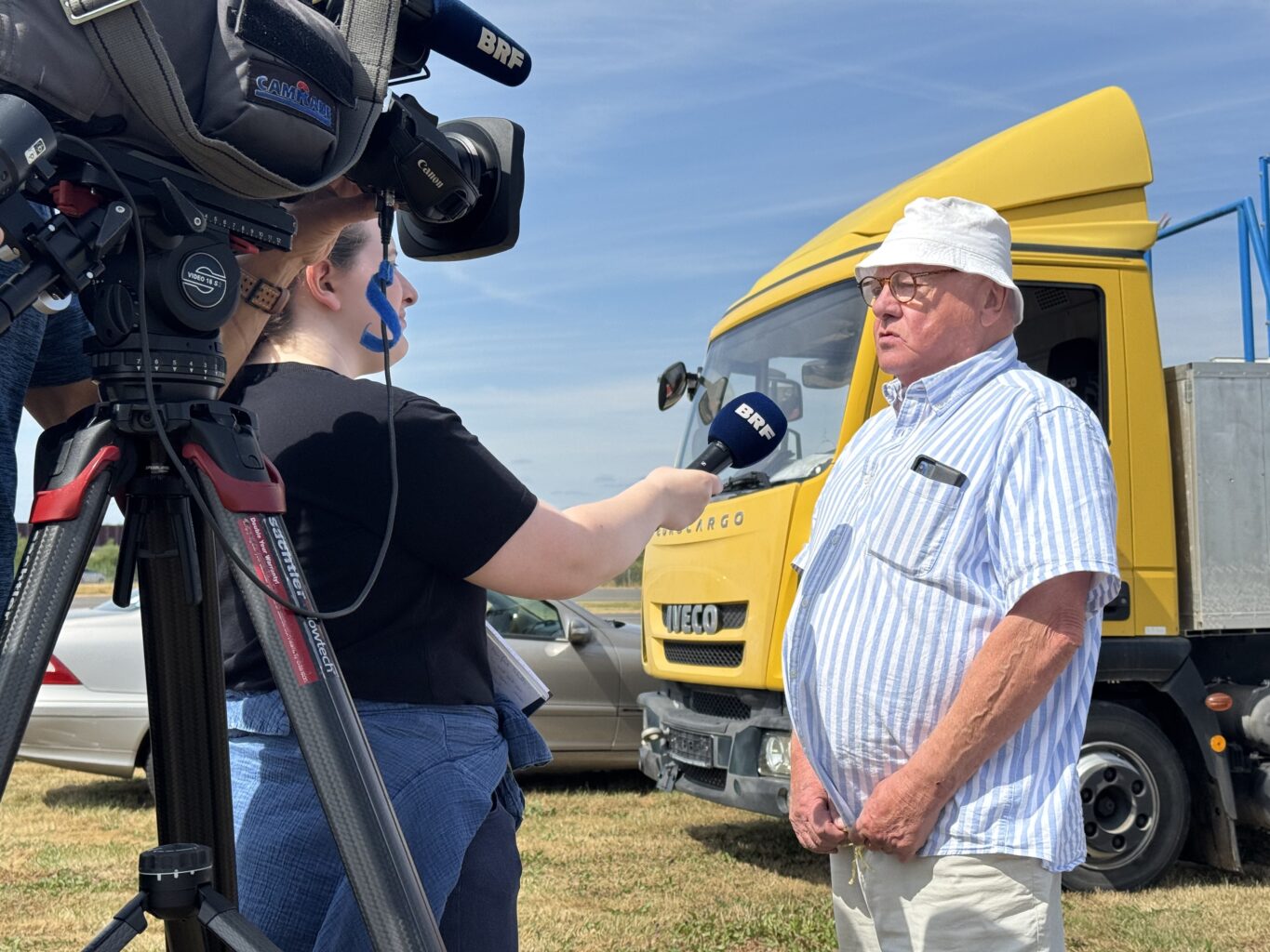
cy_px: 476
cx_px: 635
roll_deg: +0.0
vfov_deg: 30.3
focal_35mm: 48
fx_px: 1761
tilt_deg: +2.1
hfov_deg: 39.7
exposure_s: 1/7092
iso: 80
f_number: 1.78
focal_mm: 6.76
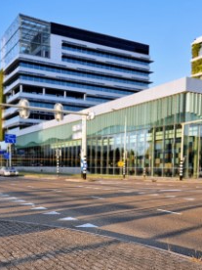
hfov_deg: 35.7
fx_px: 311
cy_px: 188
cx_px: 75
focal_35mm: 40
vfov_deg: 45.8
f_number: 1.8
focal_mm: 5.4
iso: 50
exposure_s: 1/382
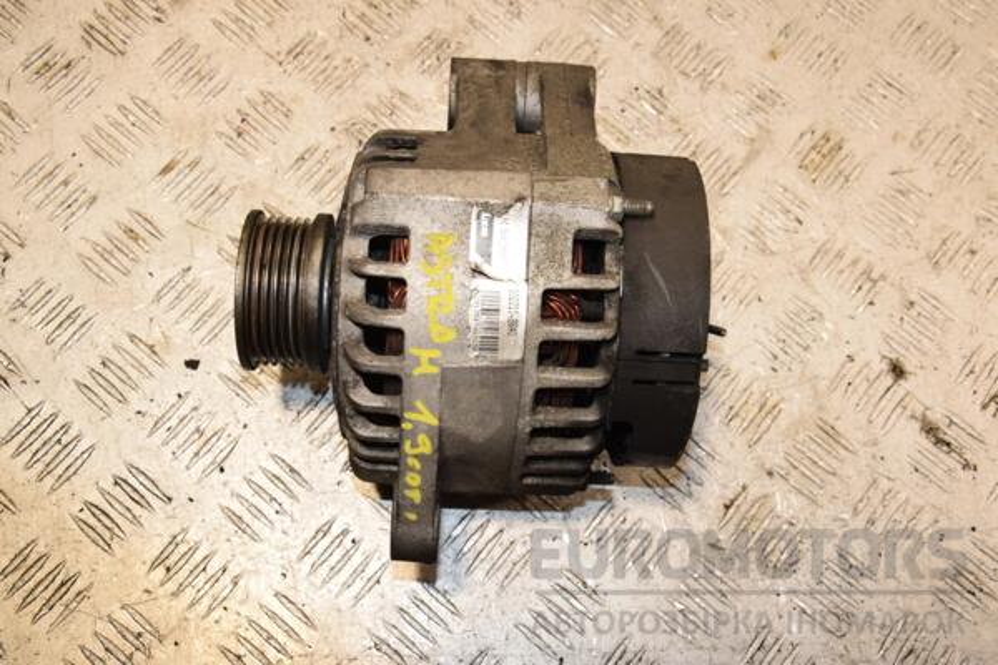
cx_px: 499
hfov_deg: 46.4
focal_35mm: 42
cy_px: 332
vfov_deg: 31.9
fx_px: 1164
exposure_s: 1/200
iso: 800
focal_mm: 28
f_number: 9
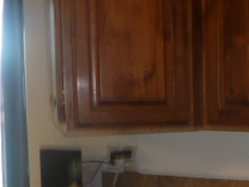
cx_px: 354
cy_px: 157
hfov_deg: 21.8
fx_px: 554
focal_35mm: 77
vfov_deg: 18.9
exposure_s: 1/30
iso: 100
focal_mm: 4.1
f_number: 3.3
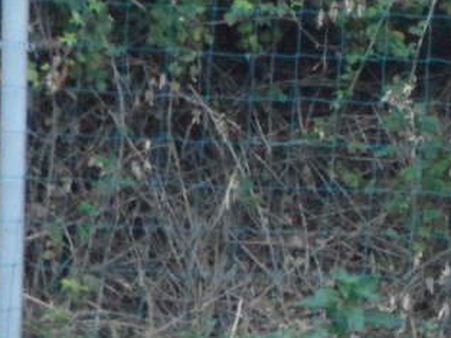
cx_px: 722
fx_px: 15354
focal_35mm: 1178
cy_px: -3
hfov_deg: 1.7
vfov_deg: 1.3
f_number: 5.8
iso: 640
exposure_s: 1/90
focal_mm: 58.5
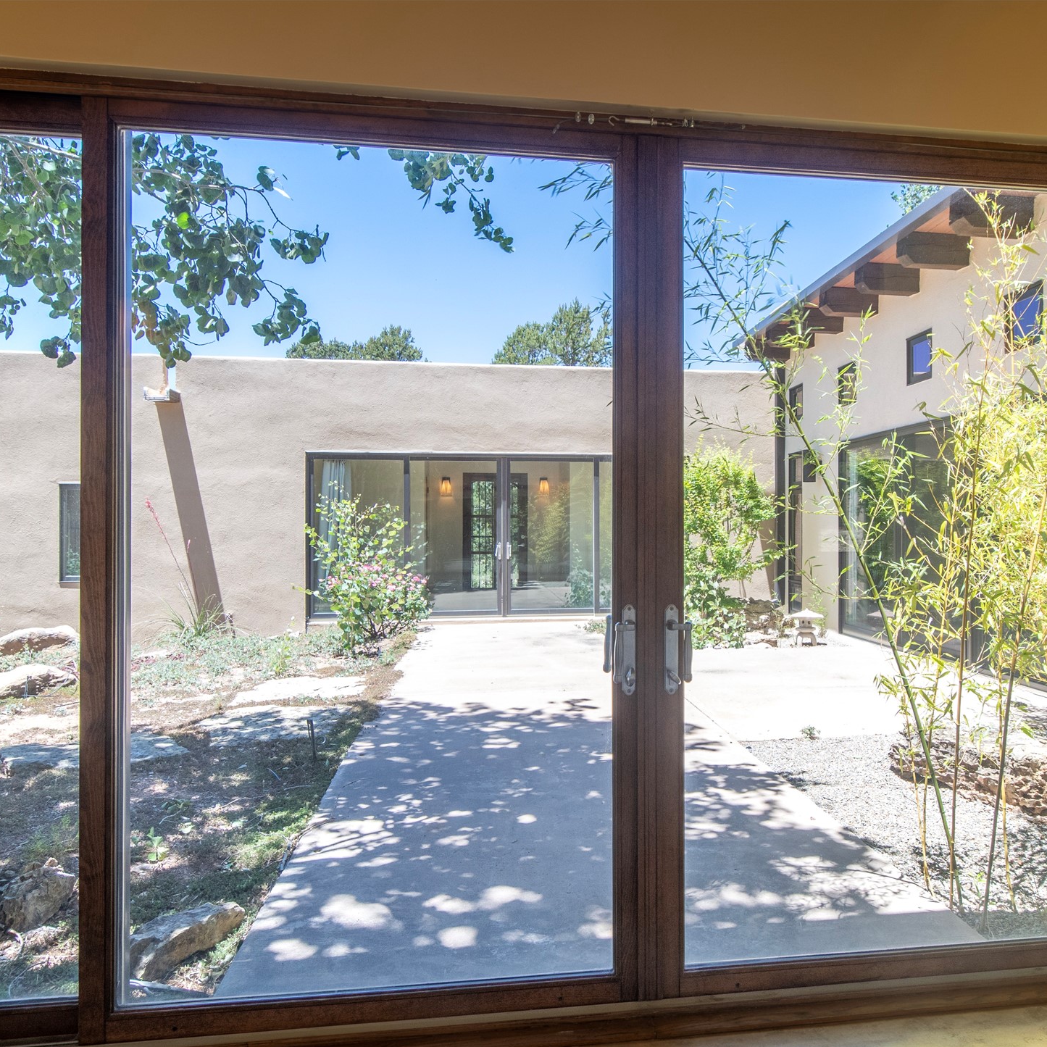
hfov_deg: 66.7
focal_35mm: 23
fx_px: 787
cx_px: 618
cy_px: 524
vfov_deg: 67.3
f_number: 7.1
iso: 400
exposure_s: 1/25
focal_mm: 12
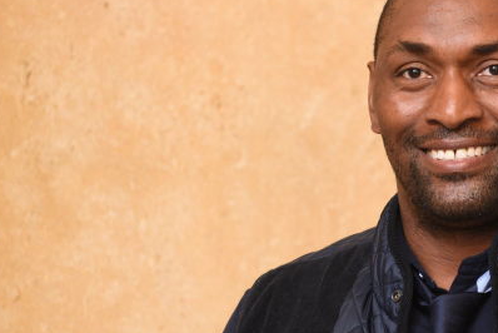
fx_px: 2492
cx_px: 423
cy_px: 242
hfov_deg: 11.4
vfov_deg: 7.6
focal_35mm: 180
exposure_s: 1/200
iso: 2000
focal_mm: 70
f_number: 4
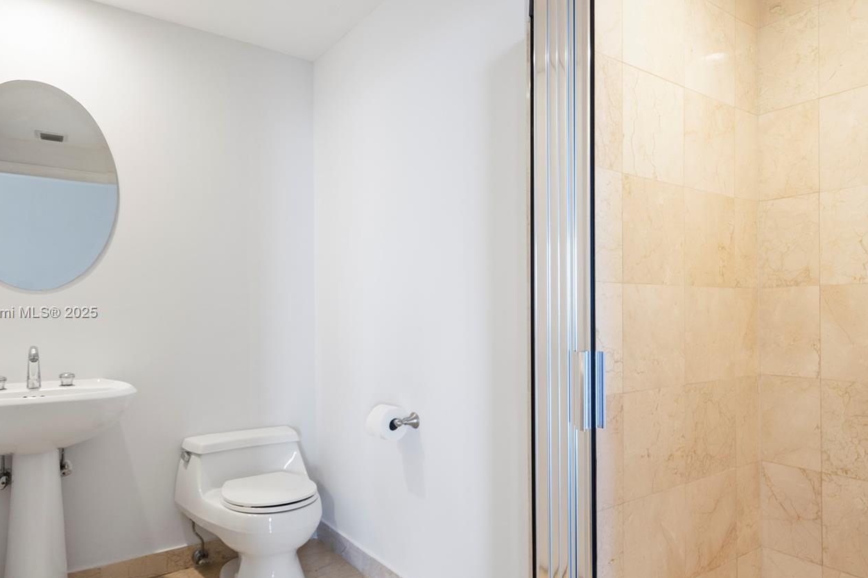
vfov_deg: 55.0
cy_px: 313
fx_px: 554
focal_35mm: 23
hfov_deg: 76.1
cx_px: 430
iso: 640
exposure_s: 1/6
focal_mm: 18
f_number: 8
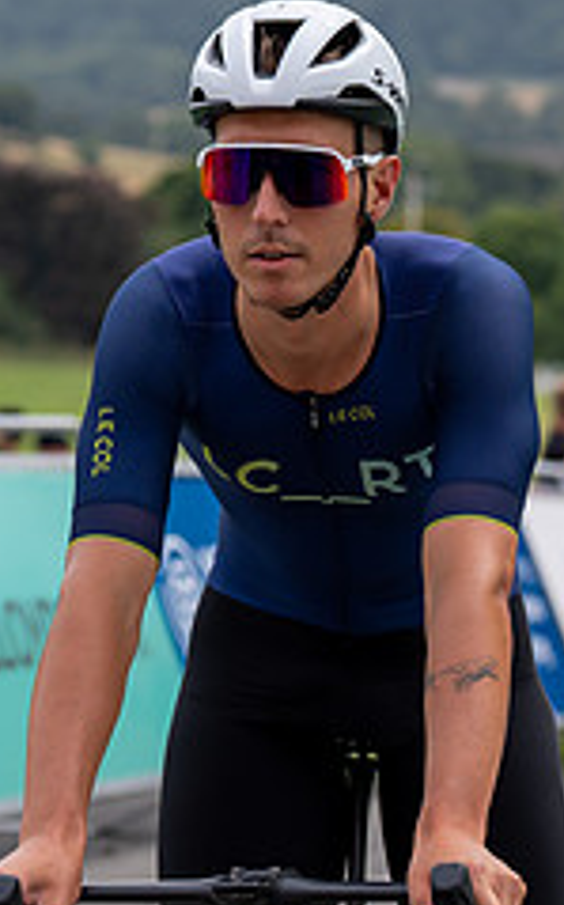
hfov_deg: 6.0
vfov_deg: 9.7
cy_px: 294
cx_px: 455
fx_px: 5346
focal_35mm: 217
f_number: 3.5
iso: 100
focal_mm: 70
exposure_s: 1/800
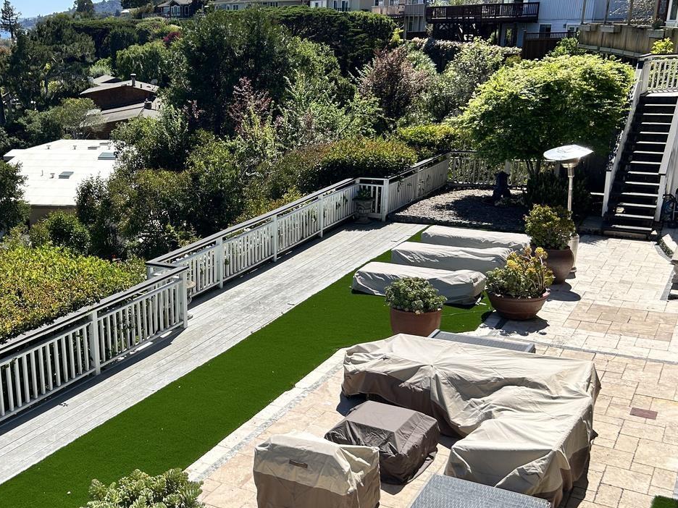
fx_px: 783
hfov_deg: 45.8
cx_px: 203
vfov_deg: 35.9
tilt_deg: -18.3
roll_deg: +1.1
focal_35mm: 40
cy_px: 275
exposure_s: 1/4274
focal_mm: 5.7
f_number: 1.5
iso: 50
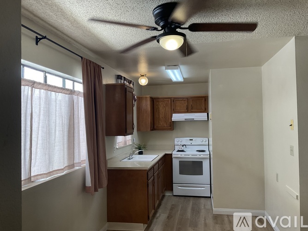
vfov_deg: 48.2
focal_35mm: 29
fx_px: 258
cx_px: 154
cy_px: 116
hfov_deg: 61.7
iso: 40
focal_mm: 3
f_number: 1.8
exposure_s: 1/60
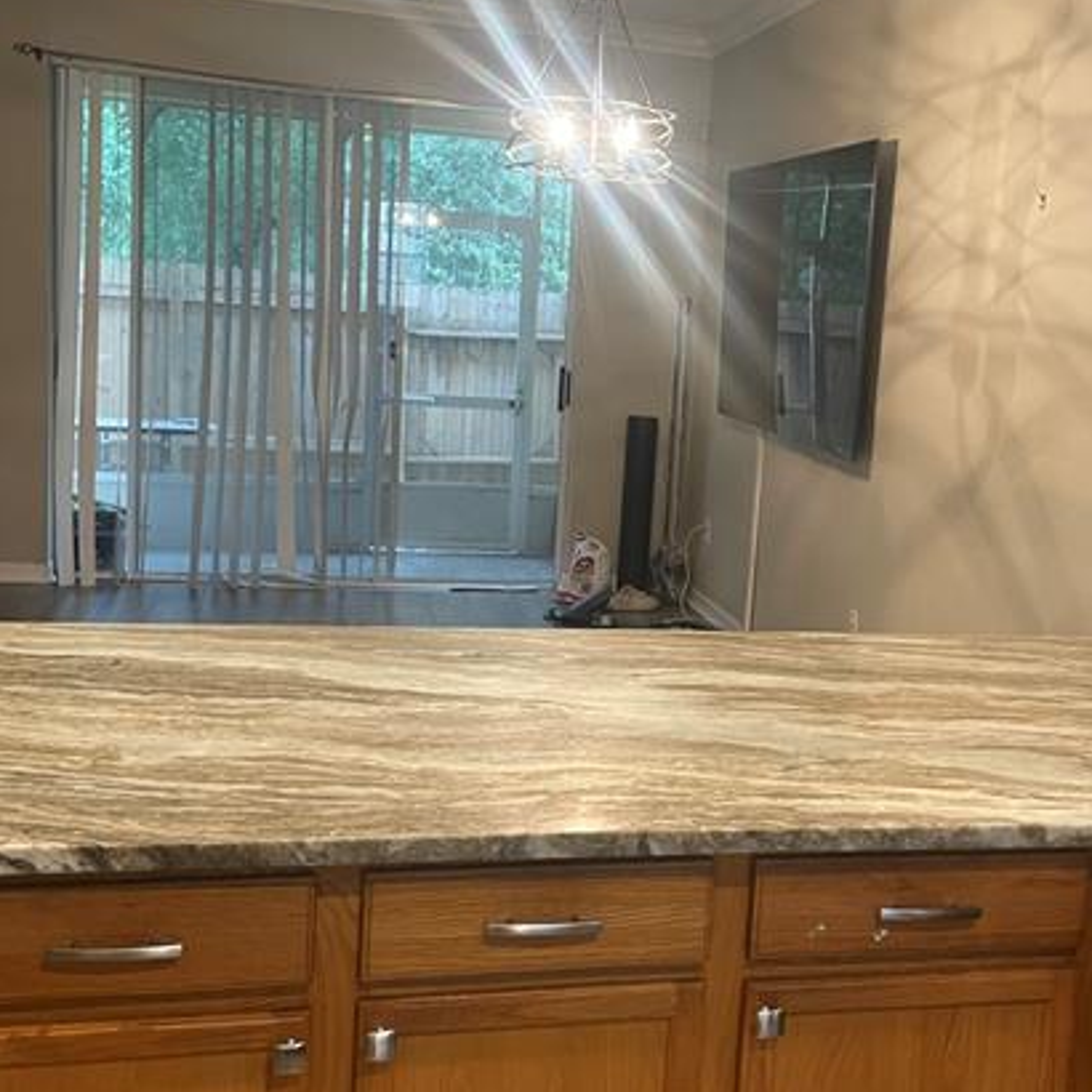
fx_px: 1535
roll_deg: -3.9
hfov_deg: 38.8
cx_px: 714
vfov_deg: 39.2
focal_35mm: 43
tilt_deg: -8.6
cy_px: 525
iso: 125
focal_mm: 4.2
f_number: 1.6
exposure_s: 1/60
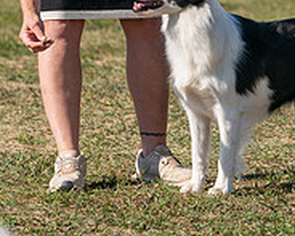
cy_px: -51
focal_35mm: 438
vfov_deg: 3.5
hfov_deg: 4.4
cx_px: 195
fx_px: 3822
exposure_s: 1/1250
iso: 125
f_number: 4.5
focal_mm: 127
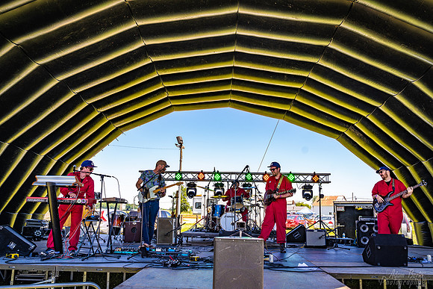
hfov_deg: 58.7
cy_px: 144
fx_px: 385
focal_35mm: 32
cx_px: 216
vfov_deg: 41.1
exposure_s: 1/160
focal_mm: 32
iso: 125
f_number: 5.6
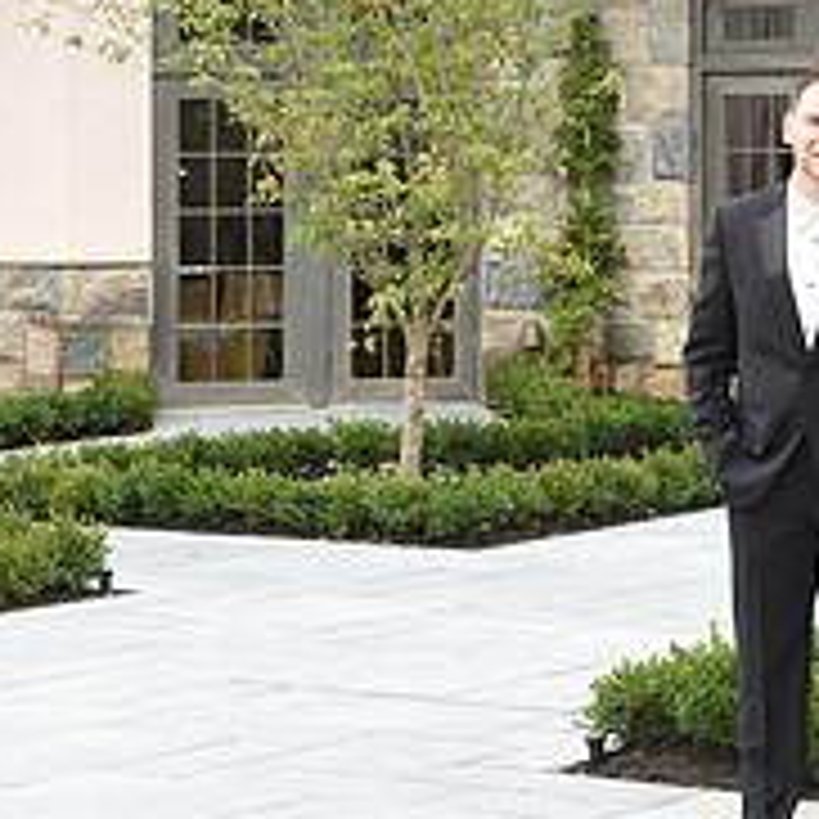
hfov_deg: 13.2
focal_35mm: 130
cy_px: 108
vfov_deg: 13.3
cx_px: 848
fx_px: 3480
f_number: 9
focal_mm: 48
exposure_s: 1/200
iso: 1000
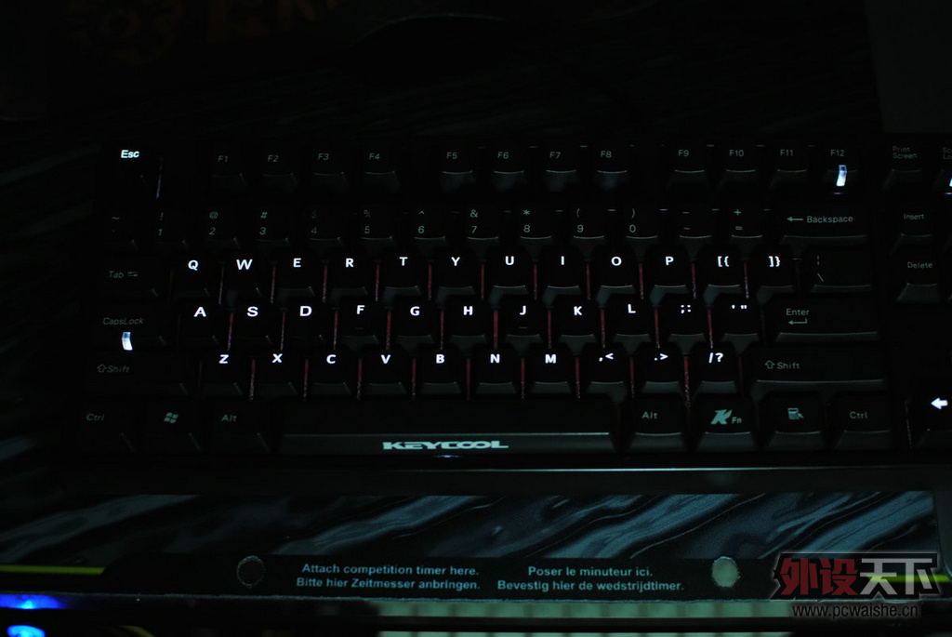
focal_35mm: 52
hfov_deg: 37.8
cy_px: 318
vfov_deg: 25.8
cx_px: 476
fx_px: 1390
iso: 200
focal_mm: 35
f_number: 2.2
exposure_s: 1/40
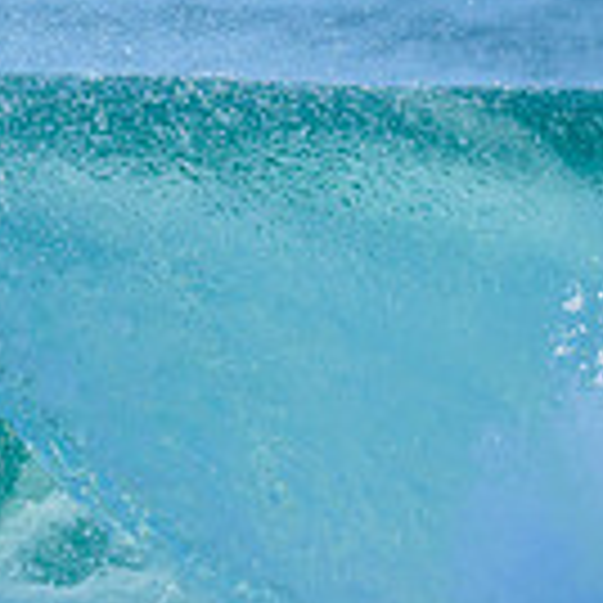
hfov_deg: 0.5
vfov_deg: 0.5
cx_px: -526
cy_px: 446
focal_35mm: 3290
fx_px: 64840
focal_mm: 800
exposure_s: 1/2000
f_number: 6.3
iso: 400
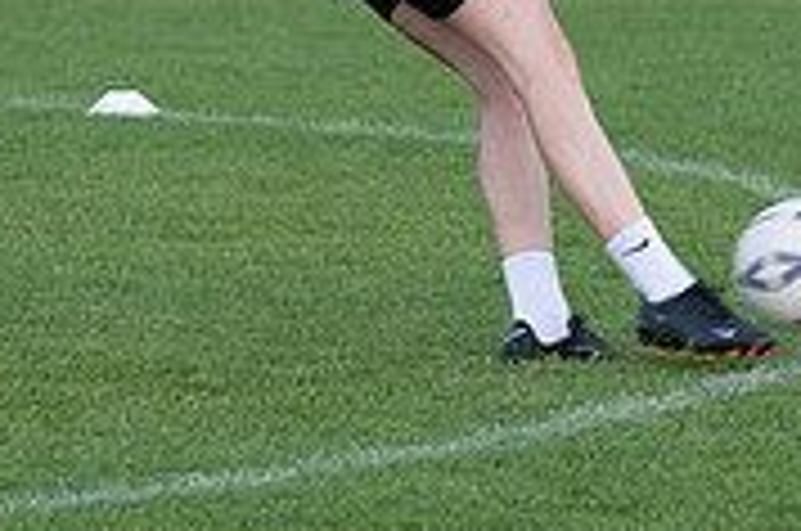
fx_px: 10217
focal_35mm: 460
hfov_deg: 4.5
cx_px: 374
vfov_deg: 3.0
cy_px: -261
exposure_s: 1/640
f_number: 3.2
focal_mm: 94
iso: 1000
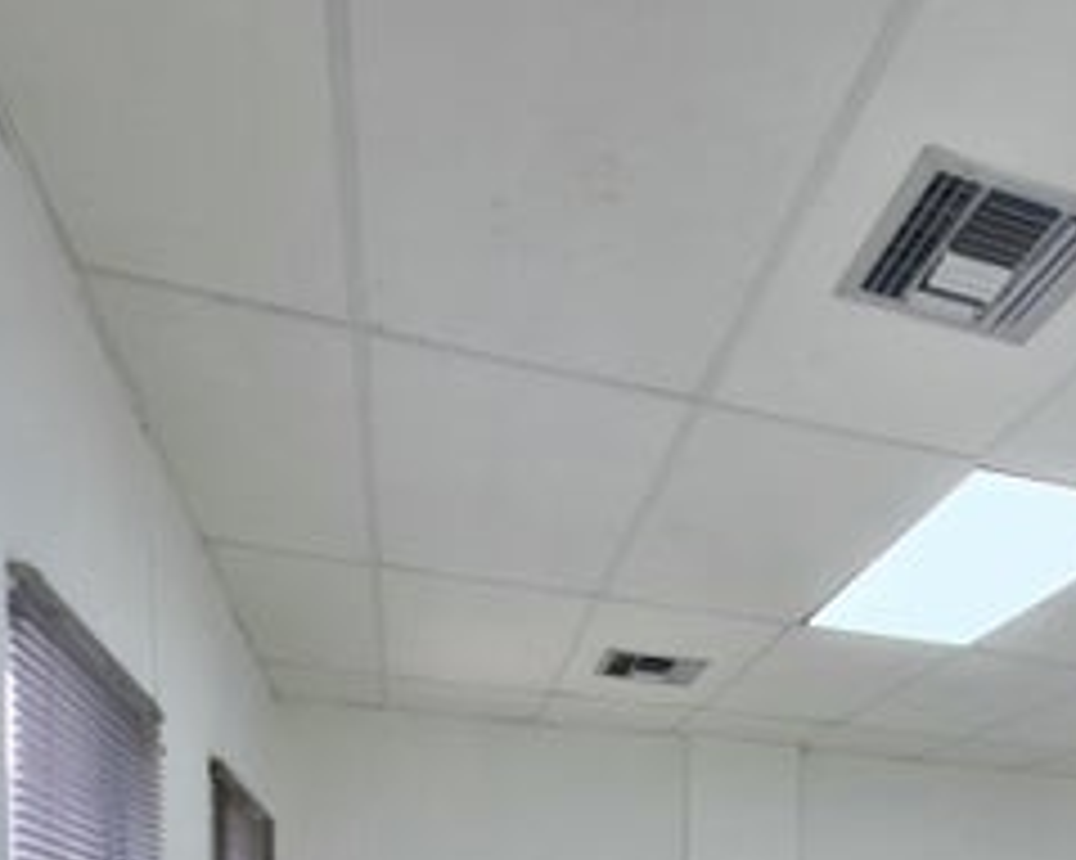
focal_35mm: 34
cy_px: 1036
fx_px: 1082
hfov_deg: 49.9
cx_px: 851
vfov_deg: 34.5
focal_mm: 1.74
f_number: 2.2
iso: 64
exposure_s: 1/120
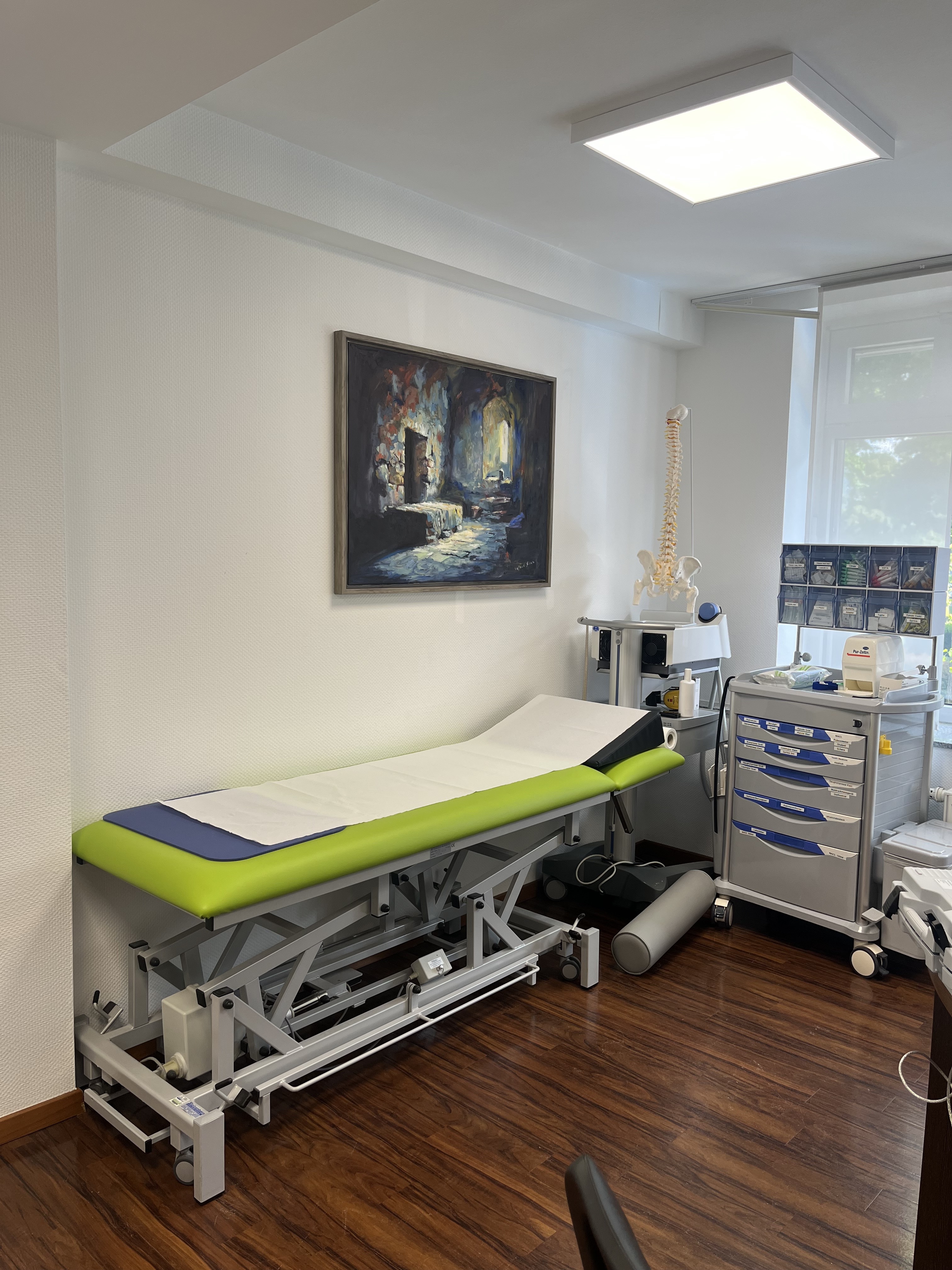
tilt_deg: -5.3
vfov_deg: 67.3
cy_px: 635
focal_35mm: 26
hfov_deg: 53.1
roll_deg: -1.0
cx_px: 476
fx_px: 953
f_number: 1.6
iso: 40
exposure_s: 1/100
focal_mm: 5.1
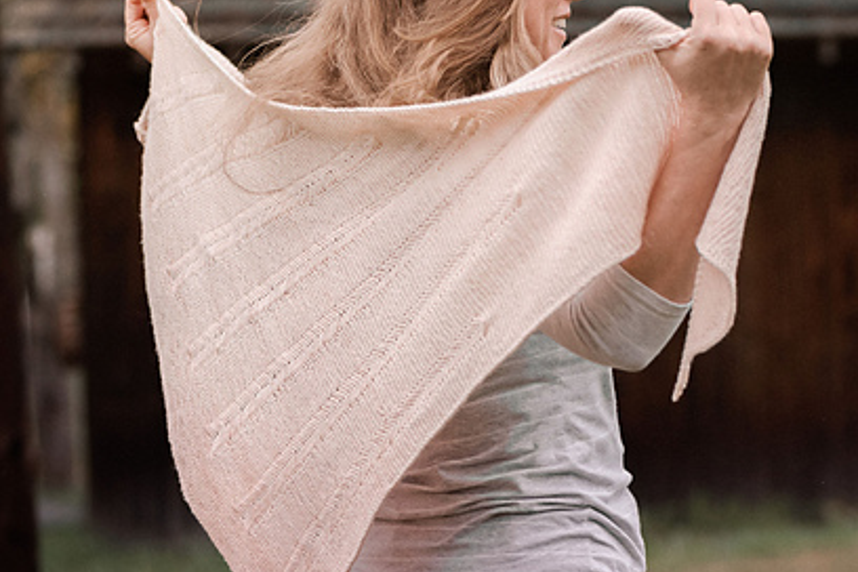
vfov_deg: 7.5
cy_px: 302
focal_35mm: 184
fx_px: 4385
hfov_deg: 11.2
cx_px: 549
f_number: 3.2
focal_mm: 105
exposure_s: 1/1000
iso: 400
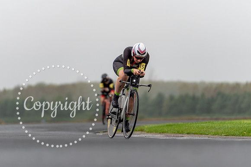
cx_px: 125
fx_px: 1769
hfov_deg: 8.1
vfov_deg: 5.4
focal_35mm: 254
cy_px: 80
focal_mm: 180
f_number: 2.8
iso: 160
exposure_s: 1/1000
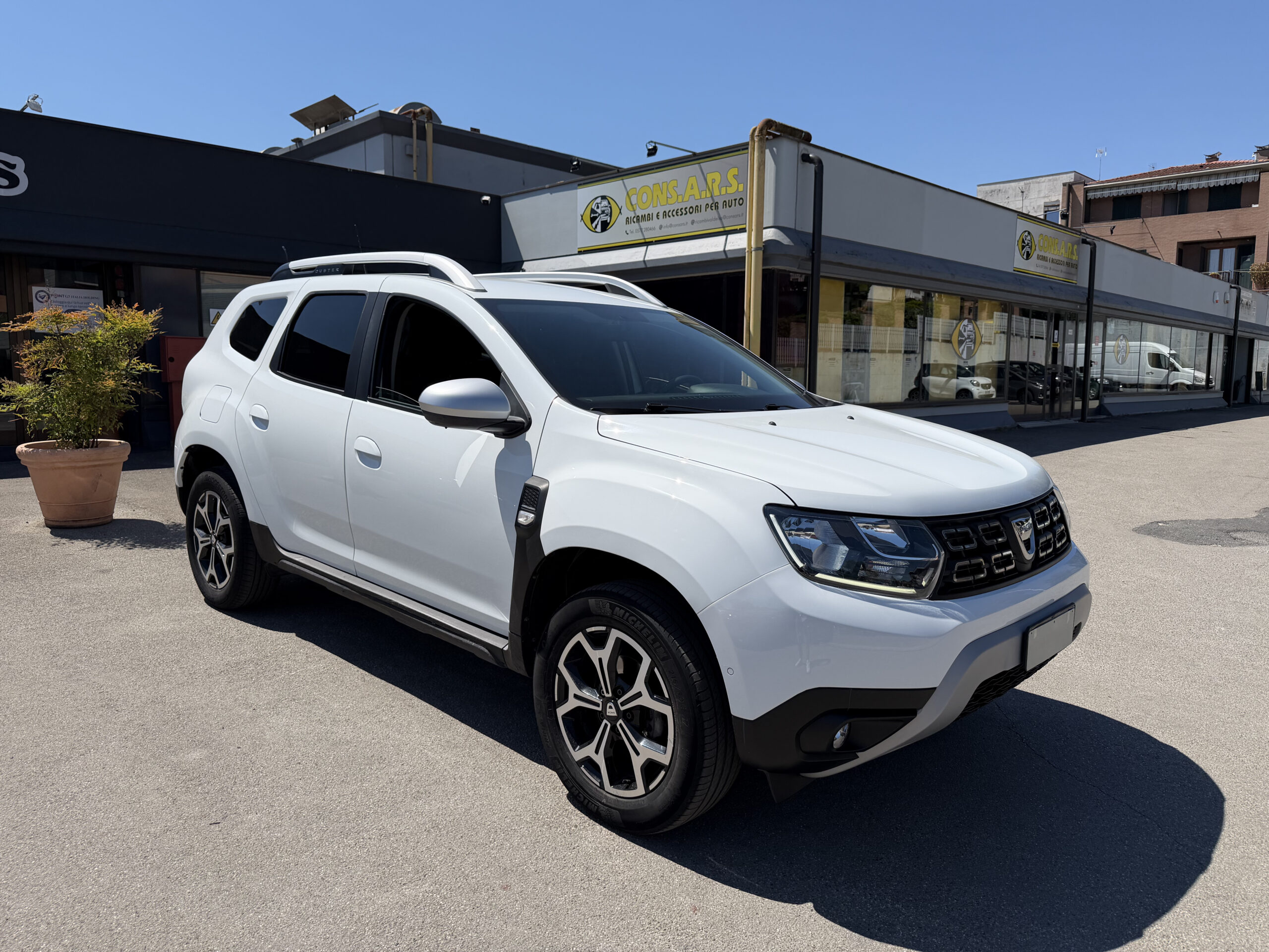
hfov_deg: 71.6
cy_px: 476
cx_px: 634
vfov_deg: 56.8
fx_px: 880
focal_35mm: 24
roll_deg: +0.4
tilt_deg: -7.3
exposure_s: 1/7353
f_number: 1.78
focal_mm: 6.76
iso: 80
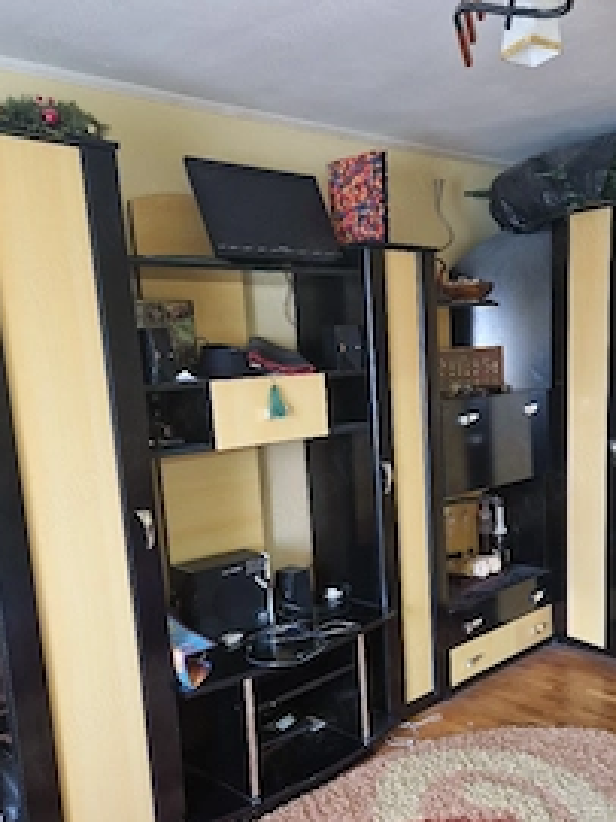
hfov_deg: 41.1
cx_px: 419
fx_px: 807
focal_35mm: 34
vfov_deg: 53.6
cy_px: 497
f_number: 1.8
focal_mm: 5.4
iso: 640
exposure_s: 1/33
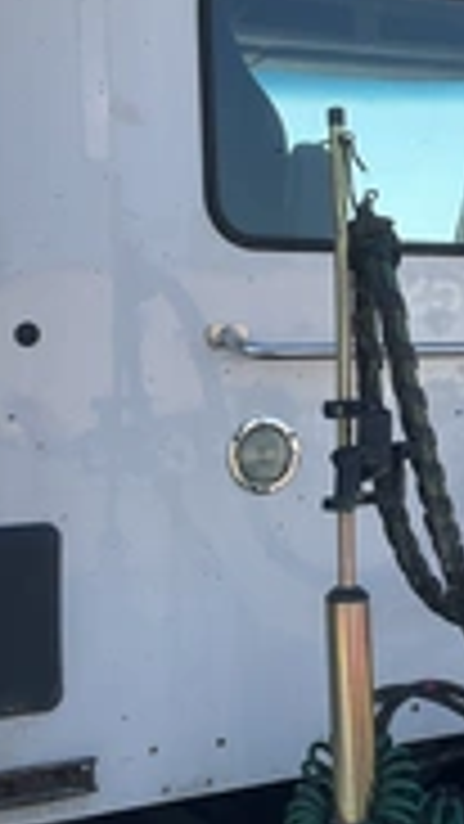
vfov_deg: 30.5
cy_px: 333
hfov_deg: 17.3
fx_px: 1509
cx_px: 410
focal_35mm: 69
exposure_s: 1/770
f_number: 1.8
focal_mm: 3
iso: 25
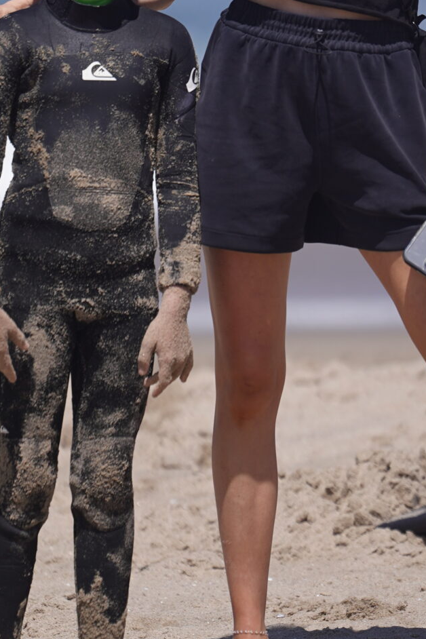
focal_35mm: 367
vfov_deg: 5.6
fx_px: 6514
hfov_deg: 3.7
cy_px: -1
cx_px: 209
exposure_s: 1/8000
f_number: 1.8
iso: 125
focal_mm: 135
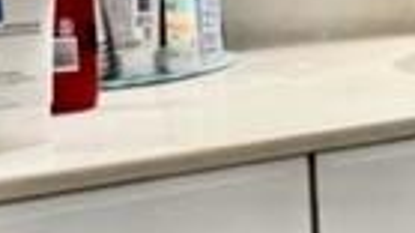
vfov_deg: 17.6
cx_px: 848
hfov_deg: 18.7
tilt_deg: -4.9
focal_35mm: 65
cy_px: -48
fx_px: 715
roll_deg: -0.2
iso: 250
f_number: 1.8
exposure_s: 1/120
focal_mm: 1.57
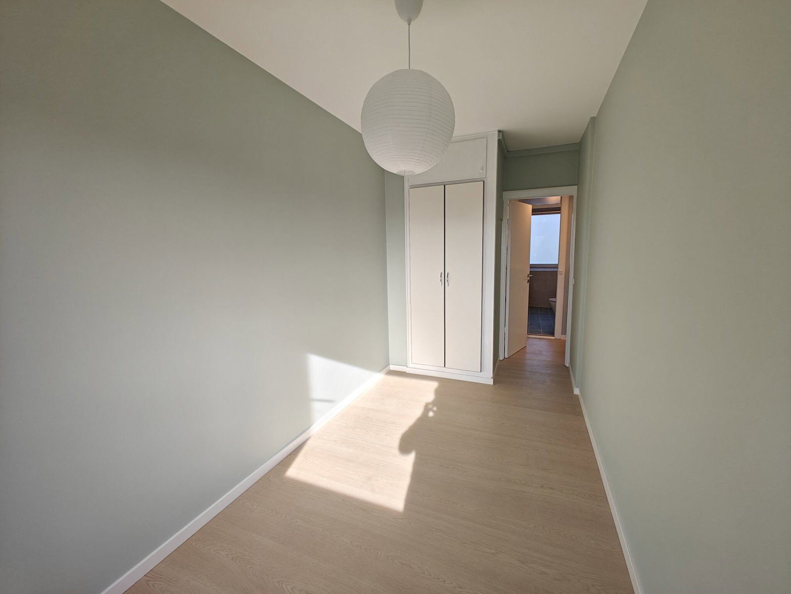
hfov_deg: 102.1
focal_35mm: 14
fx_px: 320
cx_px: 396
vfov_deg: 85.7
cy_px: 297
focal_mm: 2.59
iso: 64
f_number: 2.2
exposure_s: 1/204
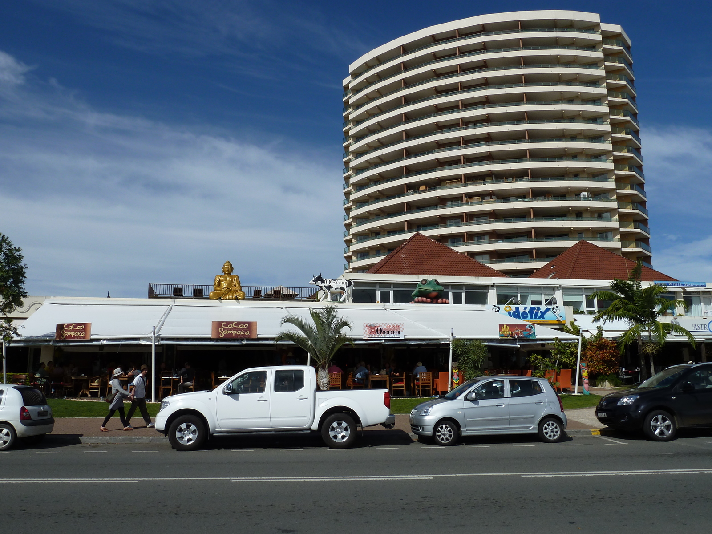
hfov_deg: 61.7
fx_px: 596
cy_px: 267
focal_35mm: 29
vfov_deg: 48.2
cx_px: 356
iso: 80
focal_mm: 4.7
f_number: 5.6
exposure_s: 1/800
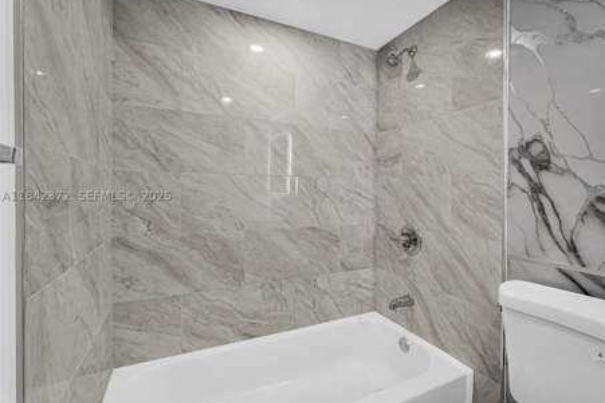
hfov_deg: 93.1
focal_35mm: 17
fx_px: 286
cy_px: 195
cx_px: 321
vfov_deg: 70.5
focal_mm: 16
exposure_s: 1/30
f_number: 8
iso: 250
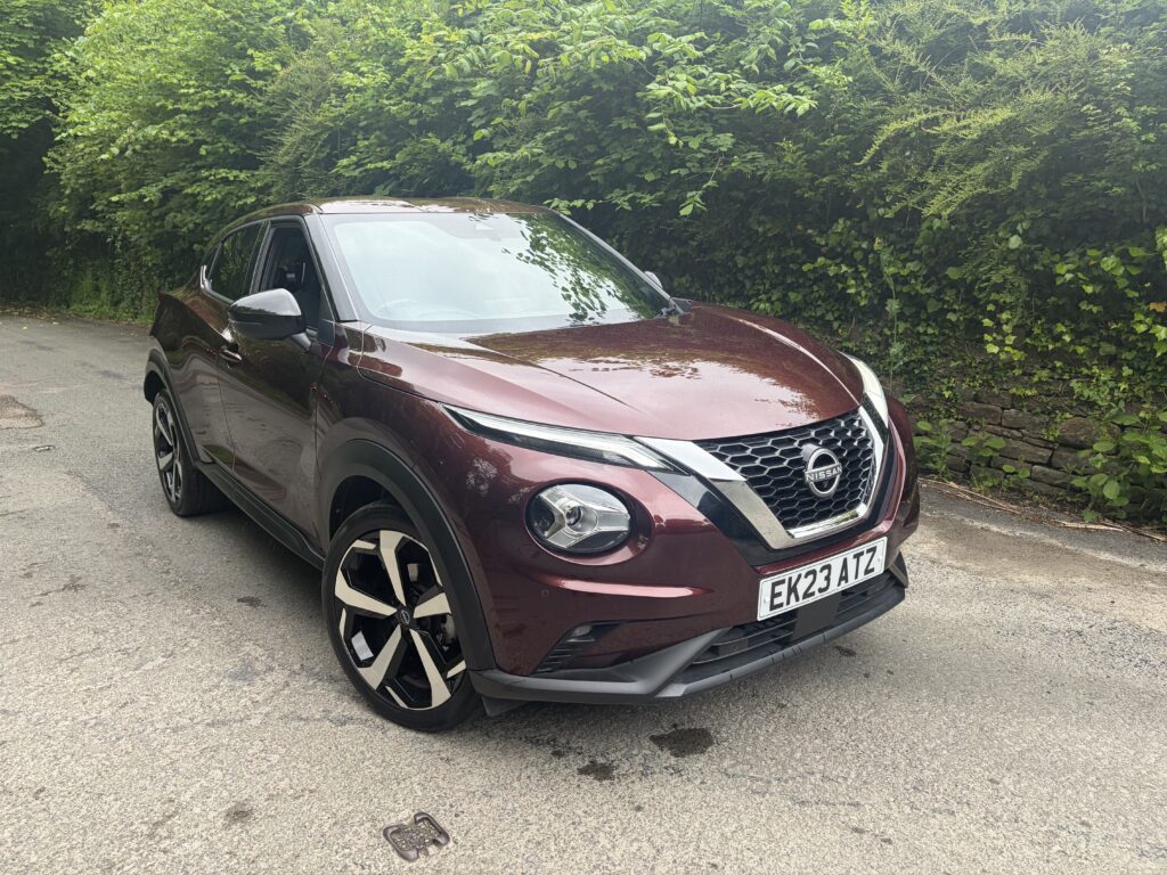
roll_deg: -2.1
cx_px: 584
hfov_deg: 67.3
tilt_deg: -12.8
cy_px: 438
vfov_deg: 53.1
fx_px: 877
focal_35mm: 26
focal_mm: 5.96
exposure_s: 1/310
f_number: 1.6
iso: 50
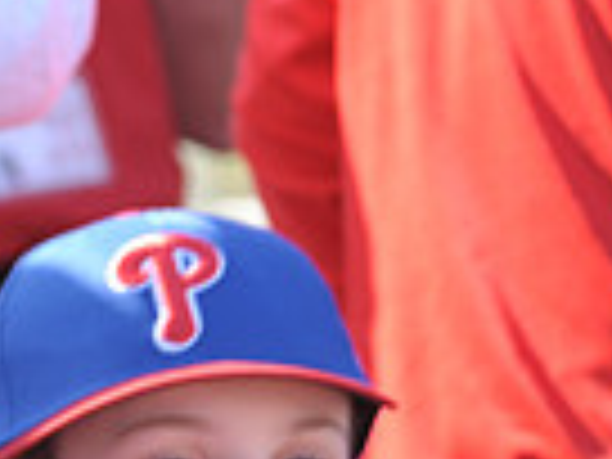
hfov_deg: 2.5
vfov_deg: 1.9
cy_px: 801
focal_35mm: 781
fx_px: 13808
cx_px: 904
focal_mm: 190
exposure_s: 1/250
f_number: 7.1
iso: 400
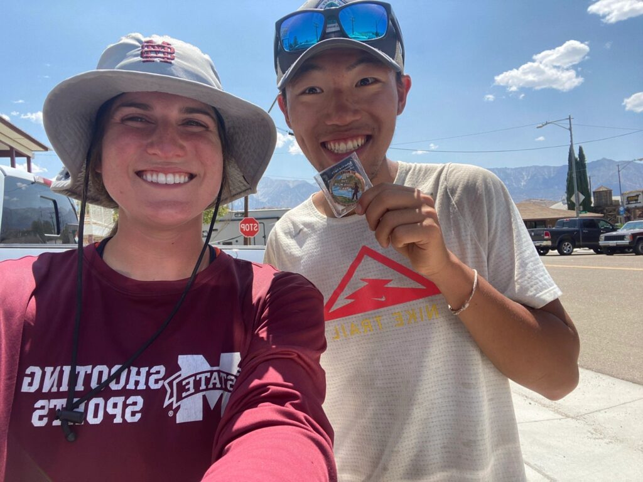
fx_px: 427
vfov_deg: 58.9
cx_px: 322
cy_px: 241
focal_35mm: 23
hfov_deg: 73.9
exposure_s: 1/400
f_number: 2.2
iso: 25
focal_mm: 2.71
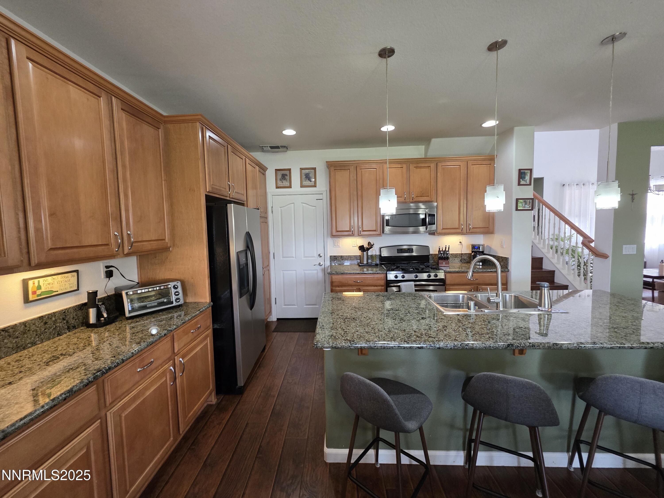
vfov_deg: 89.9
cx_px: 332
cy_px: 249
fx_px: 249
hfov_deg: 106.2
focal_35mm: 13
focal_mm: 2.2
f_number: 1.9
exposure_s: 1/120
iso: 250
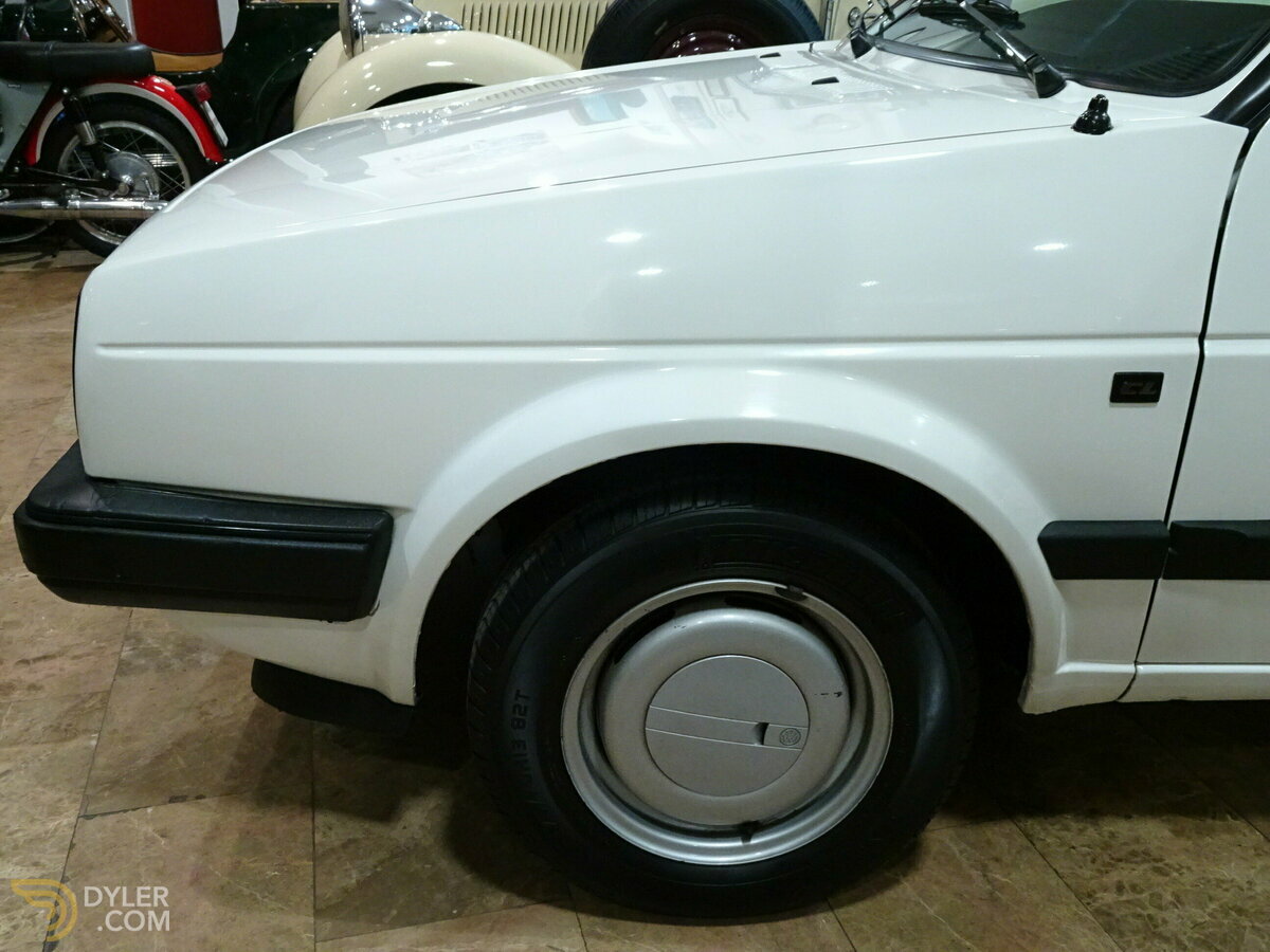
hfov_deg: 56.8
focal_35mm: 32
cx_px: 635
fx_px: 1174
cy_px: 476
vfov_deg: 44.2
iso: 800
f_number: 4
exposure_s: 1/25
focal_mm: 5.43
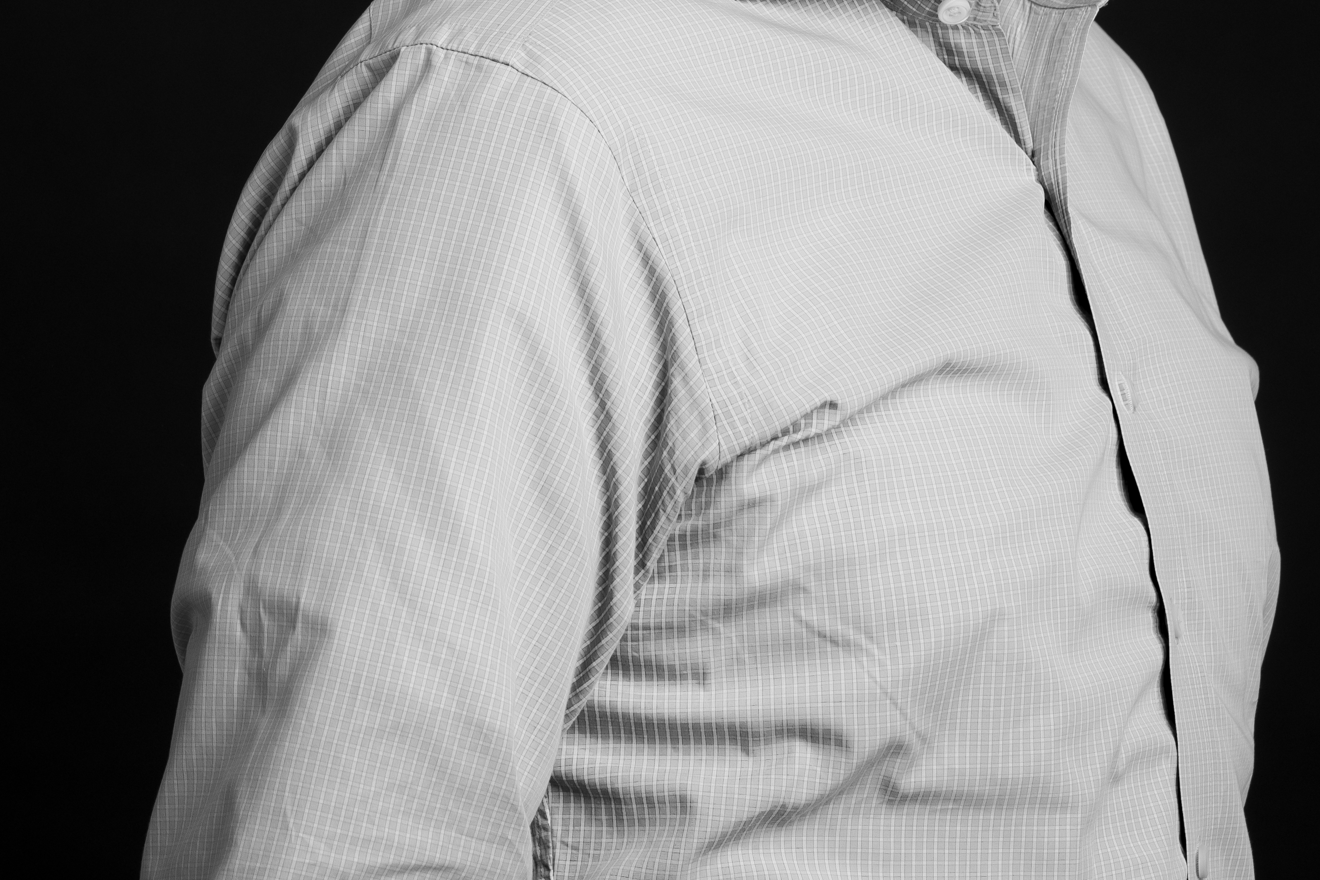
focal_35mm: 246
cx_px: 277
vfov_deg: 5.6
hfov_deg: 8.4
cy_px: -159
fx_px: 9020
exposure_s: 1/160
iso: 100
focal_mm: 98
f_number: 10
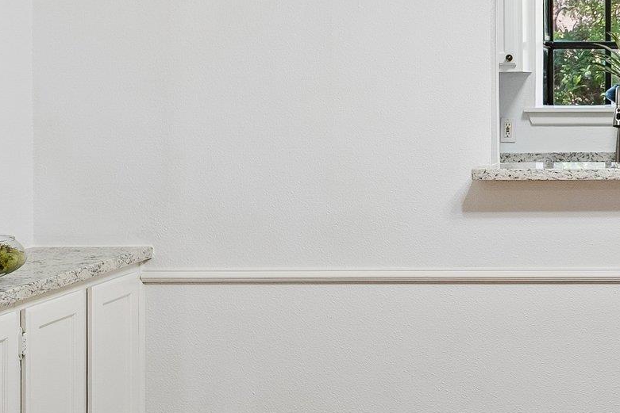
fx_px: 1309
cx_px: 669
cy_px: 96
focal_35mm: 76
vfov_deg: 17.8
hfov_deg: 24.9
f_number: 7.1
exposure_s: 1/20
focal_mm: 29
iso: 320
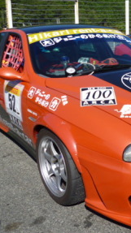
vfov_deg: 42.1
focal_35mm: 49
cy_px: 119
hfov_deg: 23.6
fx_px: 303
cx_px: 123
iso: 80
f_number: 9
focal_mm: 5.4
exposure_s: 1/125
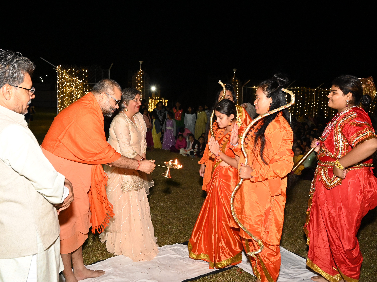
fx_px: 355
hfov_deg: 56.0
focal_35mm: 33
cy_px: 139
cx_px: 179
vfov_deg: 43.5
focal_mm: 29.5
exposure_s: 1/125
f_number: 6.3
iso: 6400
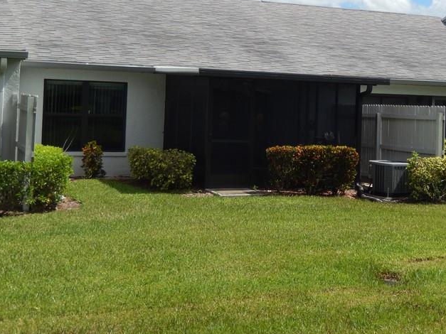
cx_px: 304
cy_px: 68
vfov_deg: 21.7
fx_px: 863
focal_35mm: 67
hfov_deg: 28.7
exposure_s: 1/1250
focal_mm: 7.3
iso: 125
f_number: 4.2
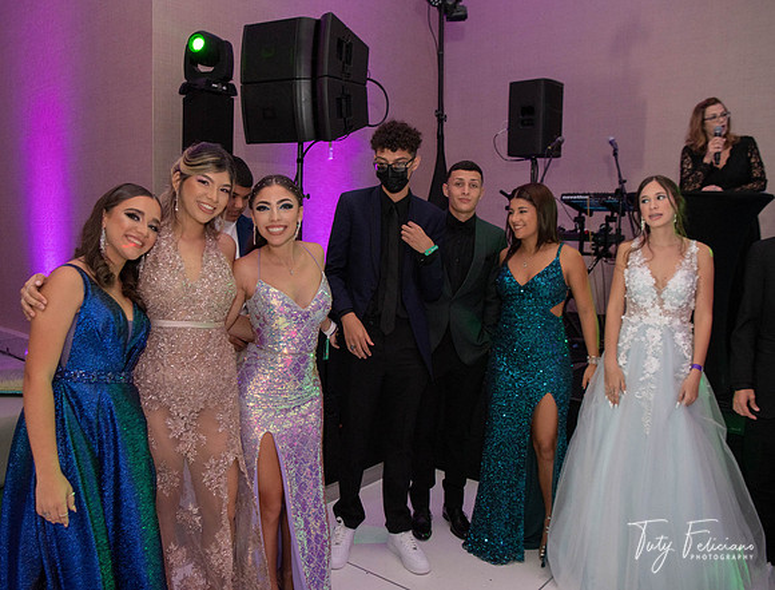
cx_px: 330
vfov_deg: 47.0
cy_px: 292
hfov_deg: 59.2
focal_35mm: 30
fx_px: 678
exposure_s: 1/60
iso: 800
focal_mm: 26
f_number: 5
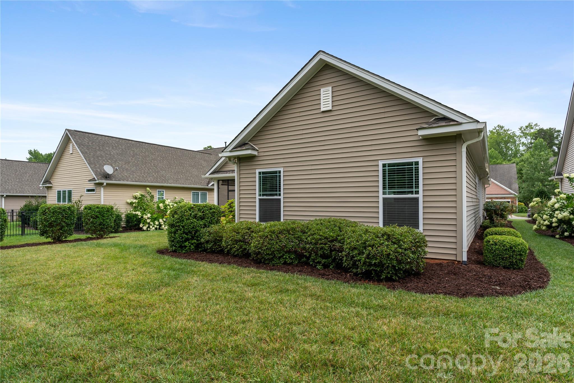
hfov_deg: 84.0
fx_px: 319
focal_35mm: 20
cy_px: 192
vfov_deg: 61.9
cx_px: 287
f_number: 7.1
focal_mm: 20
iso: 100
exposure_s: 1/125
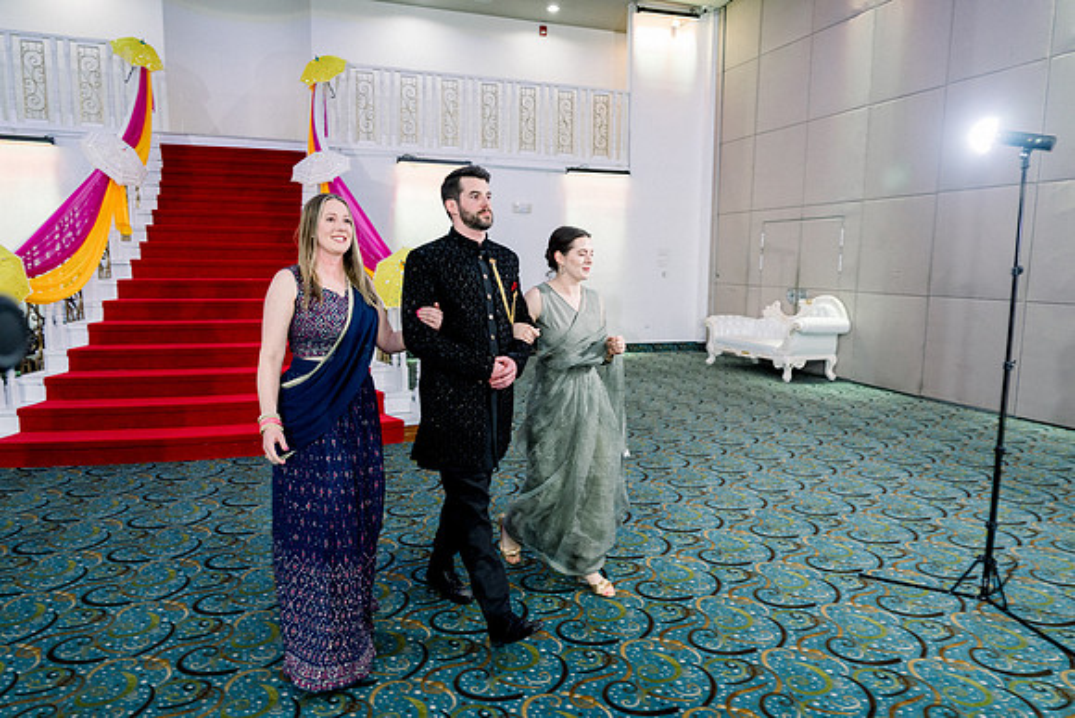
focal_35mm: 24
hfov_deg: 73.7
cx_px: 538
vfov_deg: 53.2
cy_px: 359
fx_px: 717
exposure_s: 1/125
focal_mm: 24
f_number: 3.2
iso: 2000
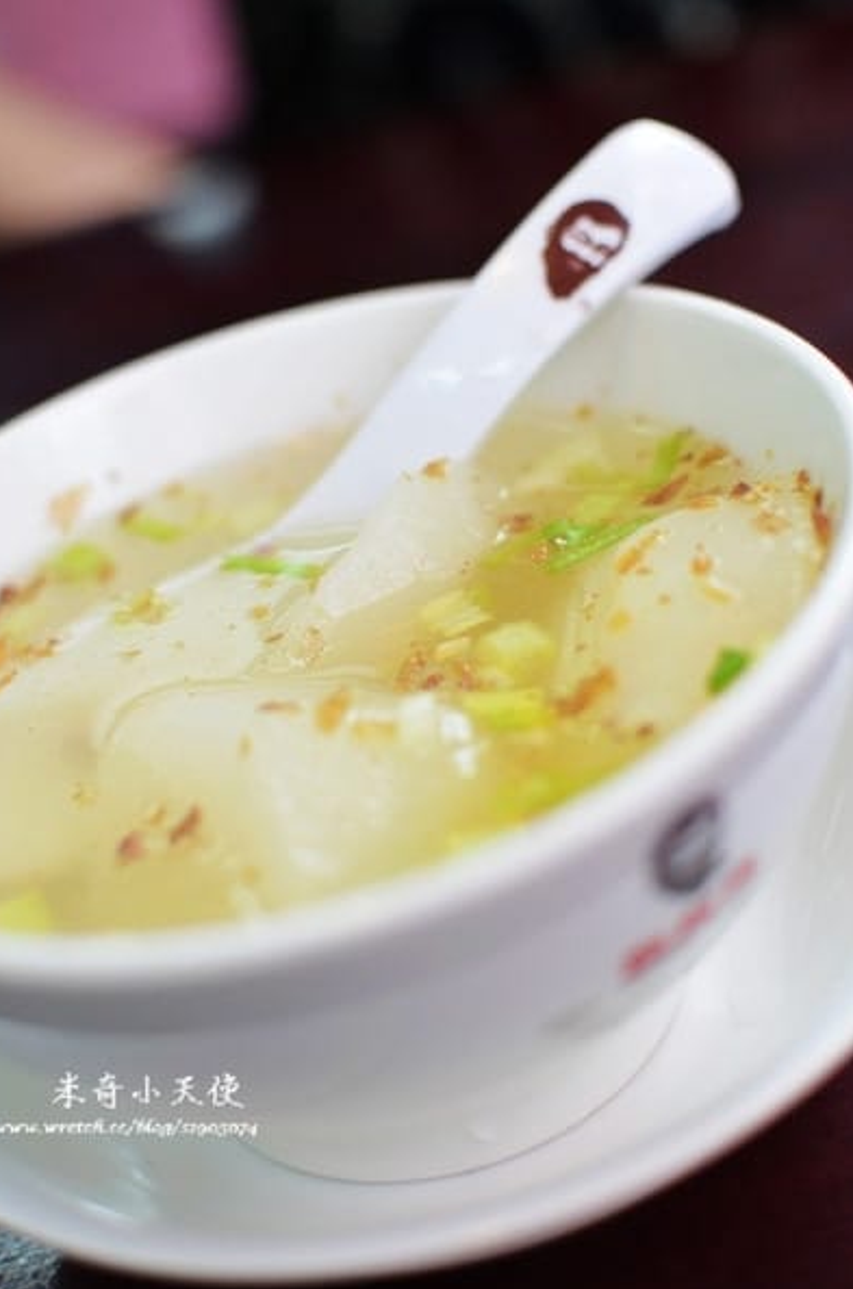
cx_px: 400
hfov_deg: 23.8
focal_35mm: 57
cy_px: 658
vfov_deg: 35.4
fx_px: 2020
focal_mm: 35
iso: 1000
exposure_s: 1/1250
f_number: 2.8
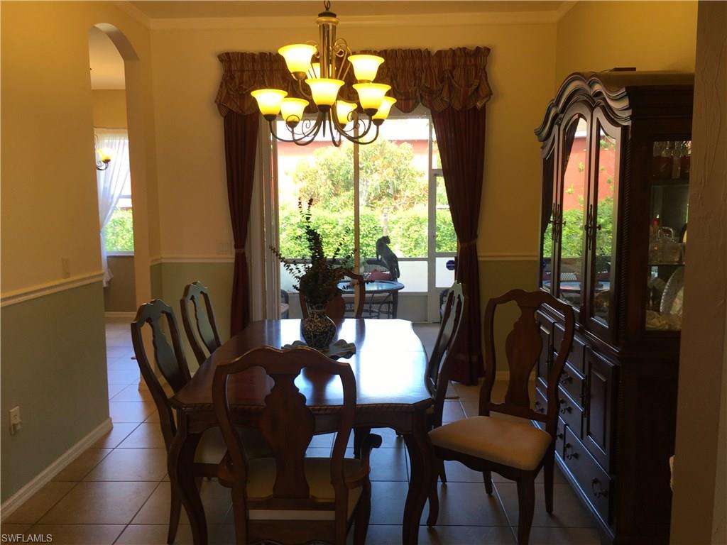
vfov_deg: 48.2
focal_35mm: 29
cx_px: 364
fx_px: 609
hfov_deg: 61.7
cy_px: 272
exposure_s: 1/40
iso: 25
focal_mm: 4.15
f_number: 2.2
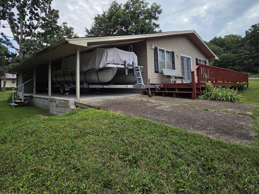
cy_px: 78
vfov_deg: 68.0
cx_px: 109
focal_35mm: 19
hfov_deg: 84.0
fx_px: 142
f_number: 2.2
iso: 100
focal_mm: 2.2
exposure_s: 1/2953
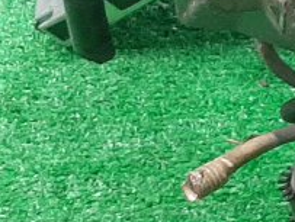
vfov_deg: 8.1
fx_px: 1571
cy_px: 115
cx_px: 777
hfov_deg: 9.3
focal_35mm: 184
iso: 170
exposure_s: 1/33
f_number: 1.7
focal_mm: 3.93
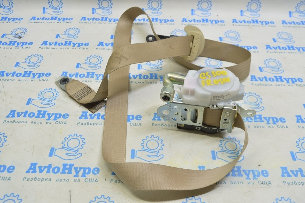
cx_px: 152
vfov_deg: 38.3
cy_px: 102
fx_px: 292
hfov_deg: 55.1
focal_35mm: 34
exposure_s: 1/20
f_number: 5.6
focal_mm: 23
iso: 400
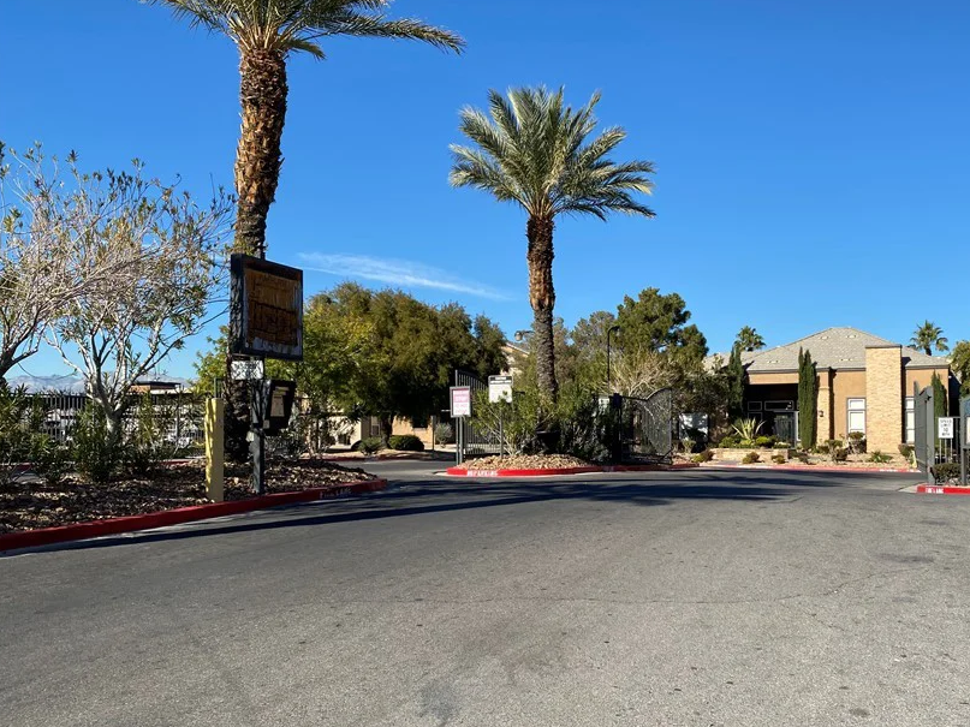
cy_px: 415
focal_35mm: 33
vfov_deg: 42.8
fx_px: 925
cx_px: 602
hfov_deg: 54.8
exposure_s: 1/2890
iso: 32
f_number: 1.8
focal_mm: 4.25
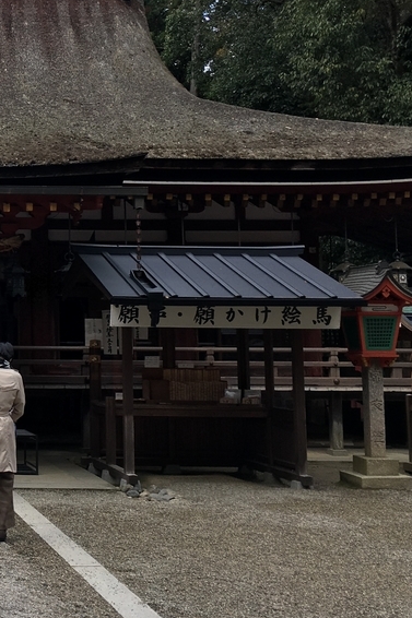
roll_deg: -0.4
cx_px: -136
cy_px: 217
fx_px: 1099
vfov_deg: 31.2
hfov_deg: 19.4
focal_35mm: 64
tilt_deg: +5.4
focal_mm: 4.15
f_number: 2.2
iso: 25
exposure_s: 1/300
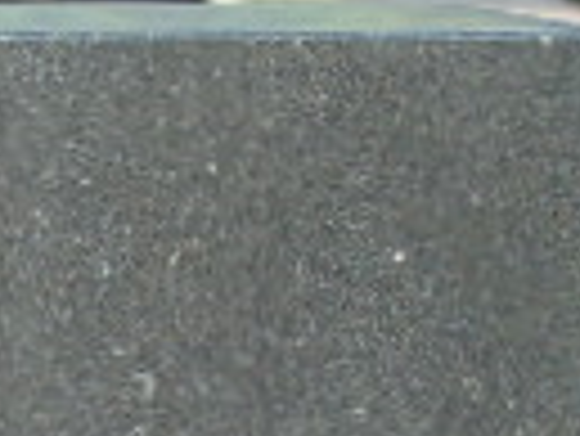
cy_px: 1061
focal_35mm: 704
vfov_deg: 2.1
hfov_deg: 2.8
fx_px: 11807
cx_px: -611
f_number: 4.7
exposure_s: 1/125
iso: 100
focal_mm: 25
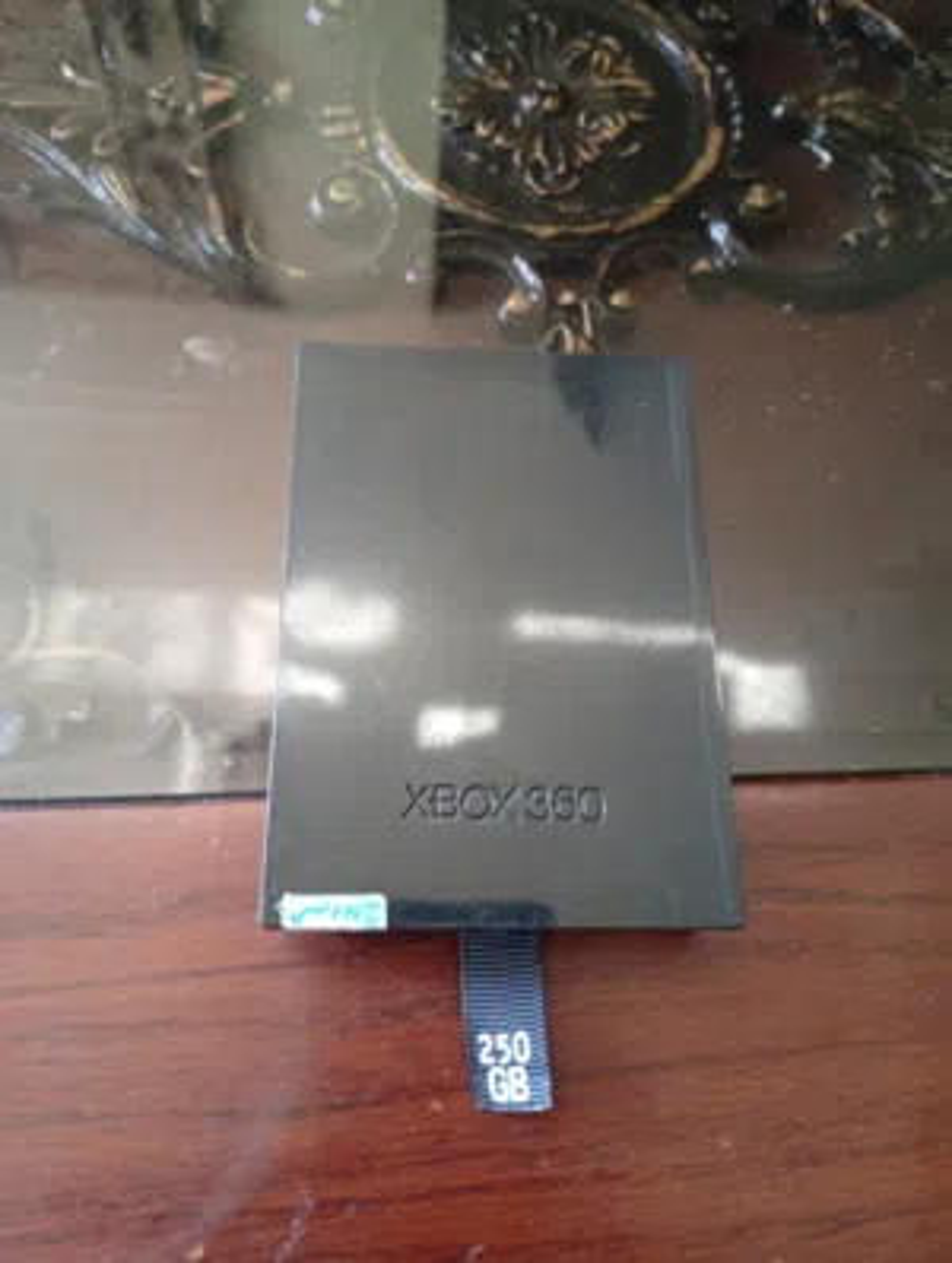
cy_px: 632
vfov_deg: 65.2
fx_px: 987
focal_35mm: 27
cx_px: 476
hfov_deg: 51.5
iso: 1498
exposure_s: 1/16.7
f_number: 1.8
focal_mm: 3.98
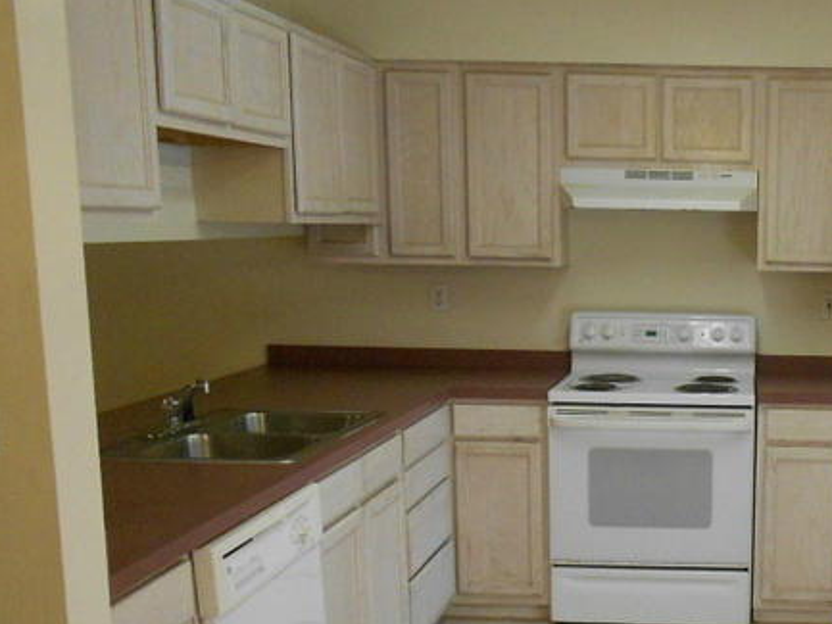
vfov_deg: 30.1
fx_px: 1154
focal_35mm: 48
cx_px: 732
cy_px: 419
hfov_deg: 37.3
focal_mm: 4.6
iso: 400
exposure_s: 1/125
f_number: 3.2
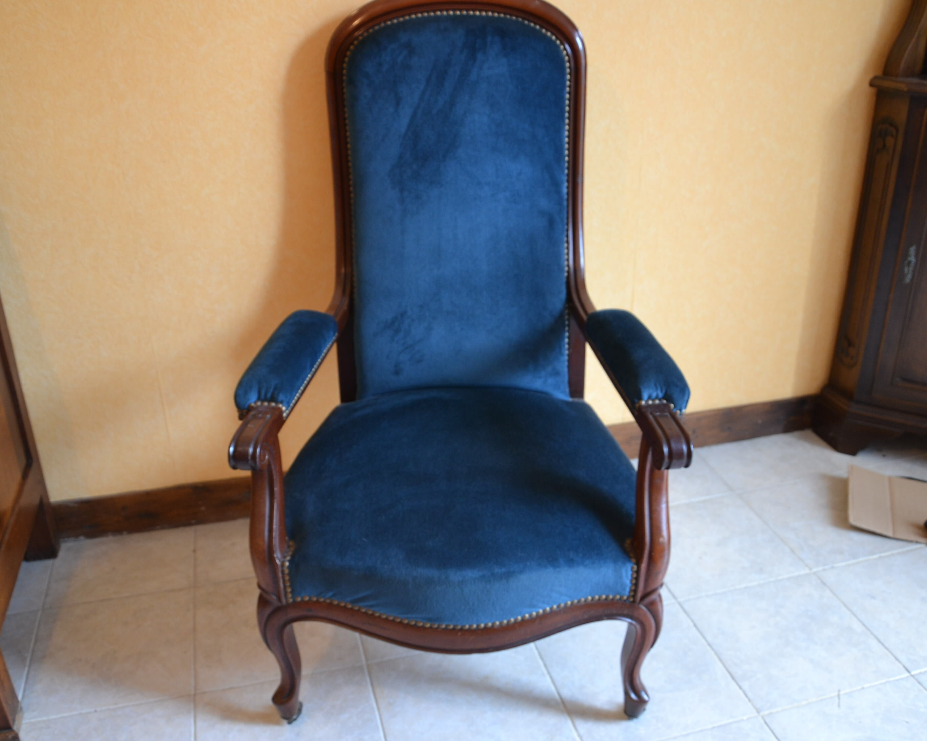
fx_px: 851
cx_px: 452
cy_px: 371
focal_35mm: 31
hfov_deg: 57.2
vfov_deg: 47.1
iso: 400
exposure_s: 1/10
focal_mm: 18
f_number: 4.5
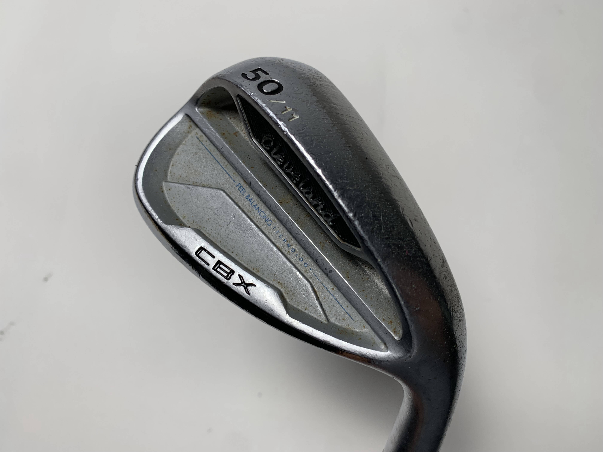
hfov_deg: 67.3
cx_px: 302
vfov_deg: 53.1
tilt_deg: -70.2
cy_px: 226
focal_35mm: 26
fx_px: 453
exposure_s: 1/331
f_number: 1.8
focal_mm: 4.25
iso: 25
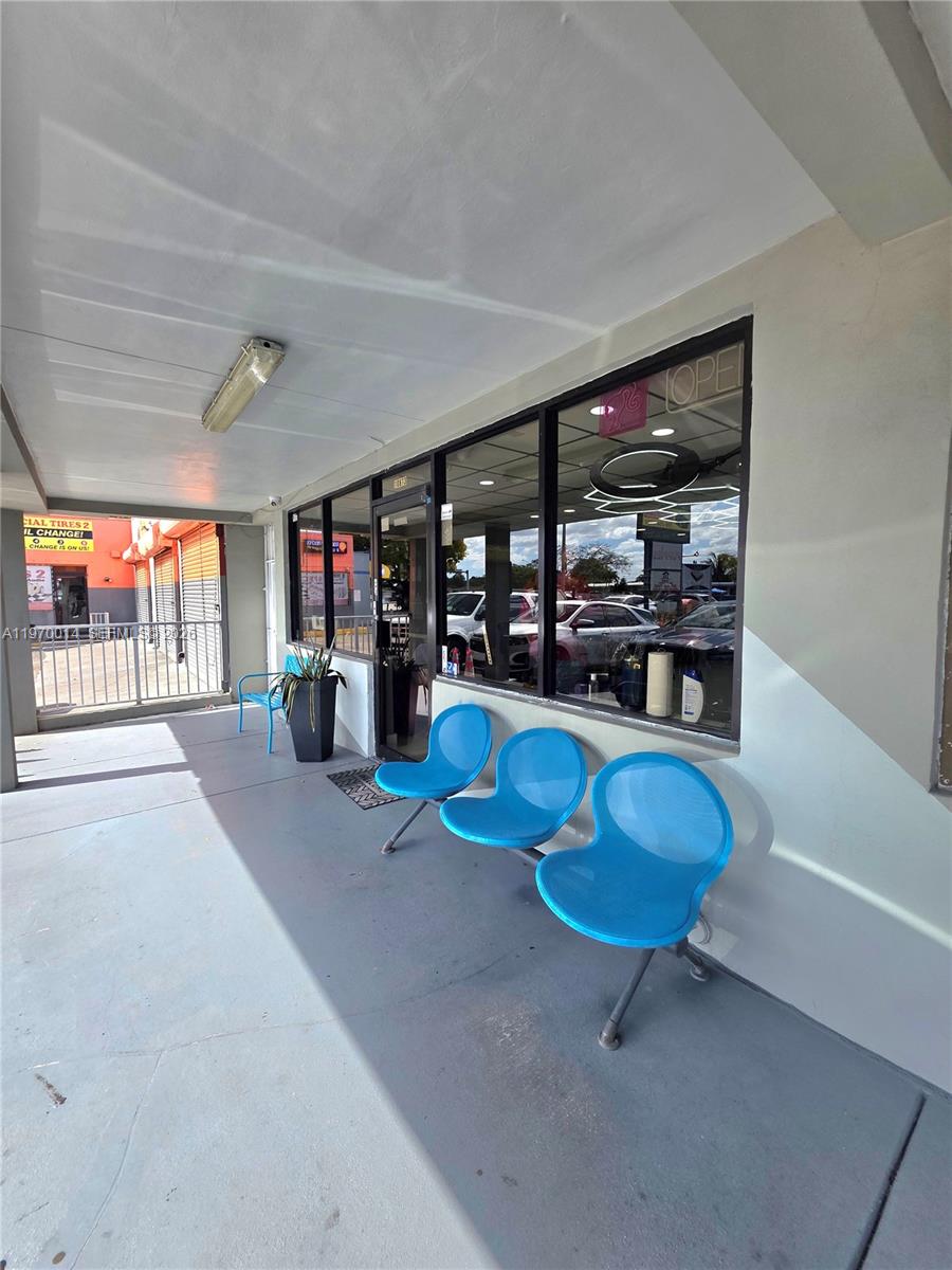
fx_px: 477
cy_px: 635
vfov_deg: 106.2
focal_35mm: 13
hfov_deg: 89.9
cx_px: 476
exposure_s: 1/1111
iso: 40
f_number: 1.9
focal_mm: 2.2
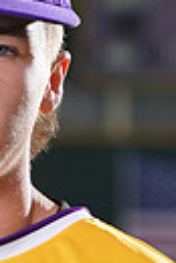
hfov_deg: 1.4
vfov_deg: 2.1
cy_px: 382
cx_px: -17
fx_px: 7226
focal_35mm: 988
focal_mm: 221
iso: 100
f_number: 8
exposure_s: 1/250
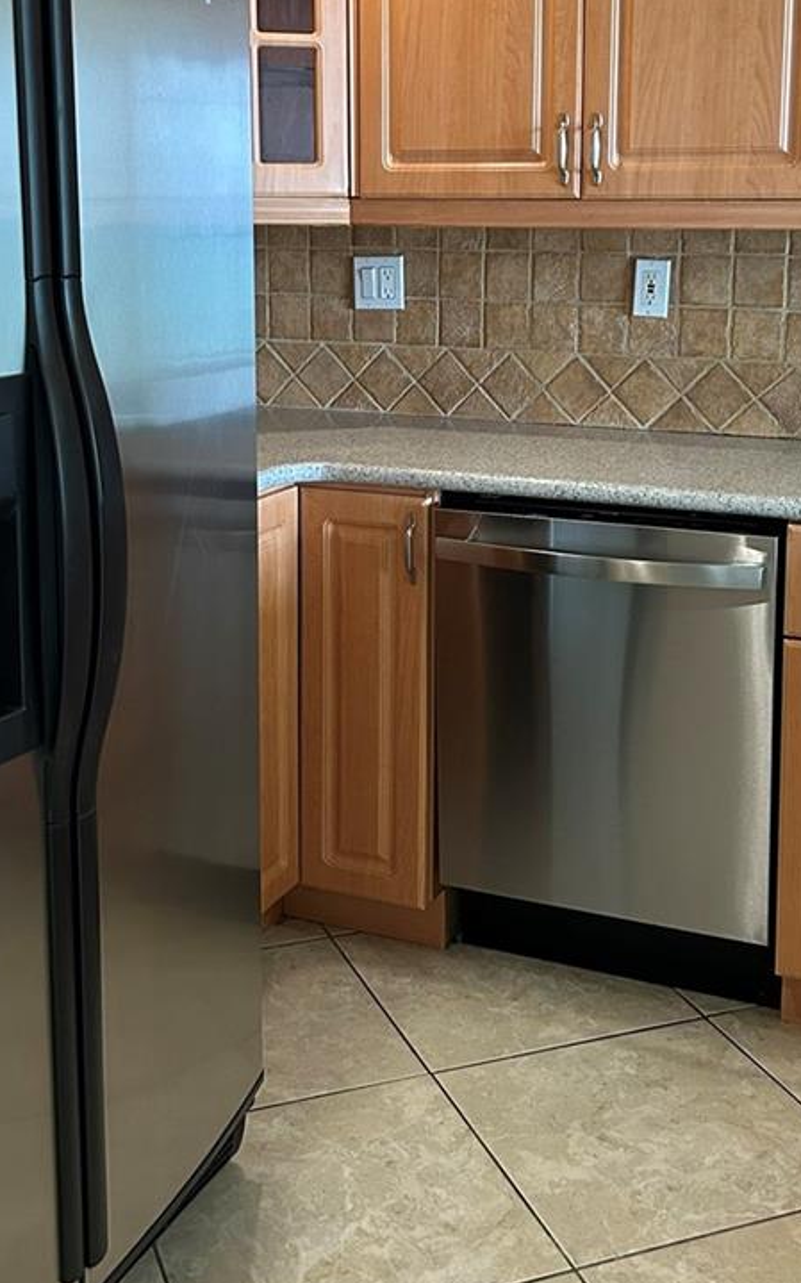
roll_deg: -1.4
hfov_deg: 28.0
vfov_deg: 43.0
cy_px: 453
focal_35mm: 46
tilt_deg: -9.6
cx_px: 414
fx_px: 1608
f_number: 1.5
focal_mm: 5.7
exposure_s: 1/60
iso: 500
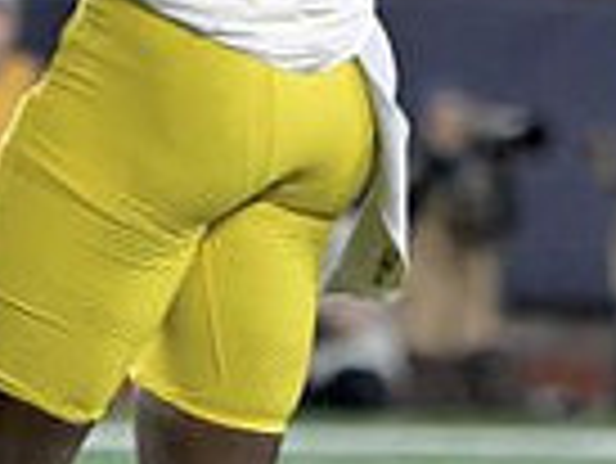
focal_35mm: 1890
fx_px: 33662
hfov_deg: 1.0
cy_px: -268
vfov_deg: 0.8
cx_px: -139
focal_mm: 310
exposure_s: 1/1000
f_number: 5.6
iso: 6400
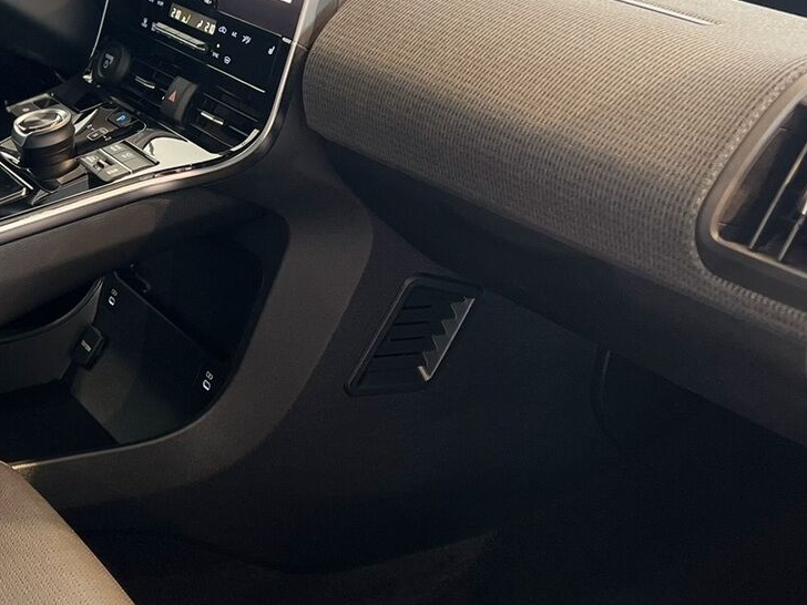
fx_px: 1422
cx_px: 83
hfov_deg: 30.3
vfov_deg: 23.9
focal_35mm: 61
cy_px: 181
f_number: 1.5
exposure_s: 1/63
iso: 125
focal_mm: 5.7
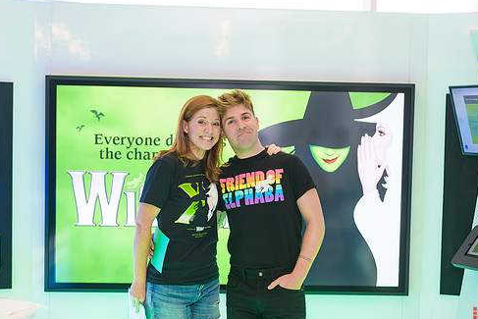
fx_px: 903
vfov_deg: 20.0
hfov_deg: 29.6
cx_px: 258
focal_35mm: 68
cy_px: 209
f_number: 3.2
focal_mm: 36
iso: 400
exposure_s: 1/125
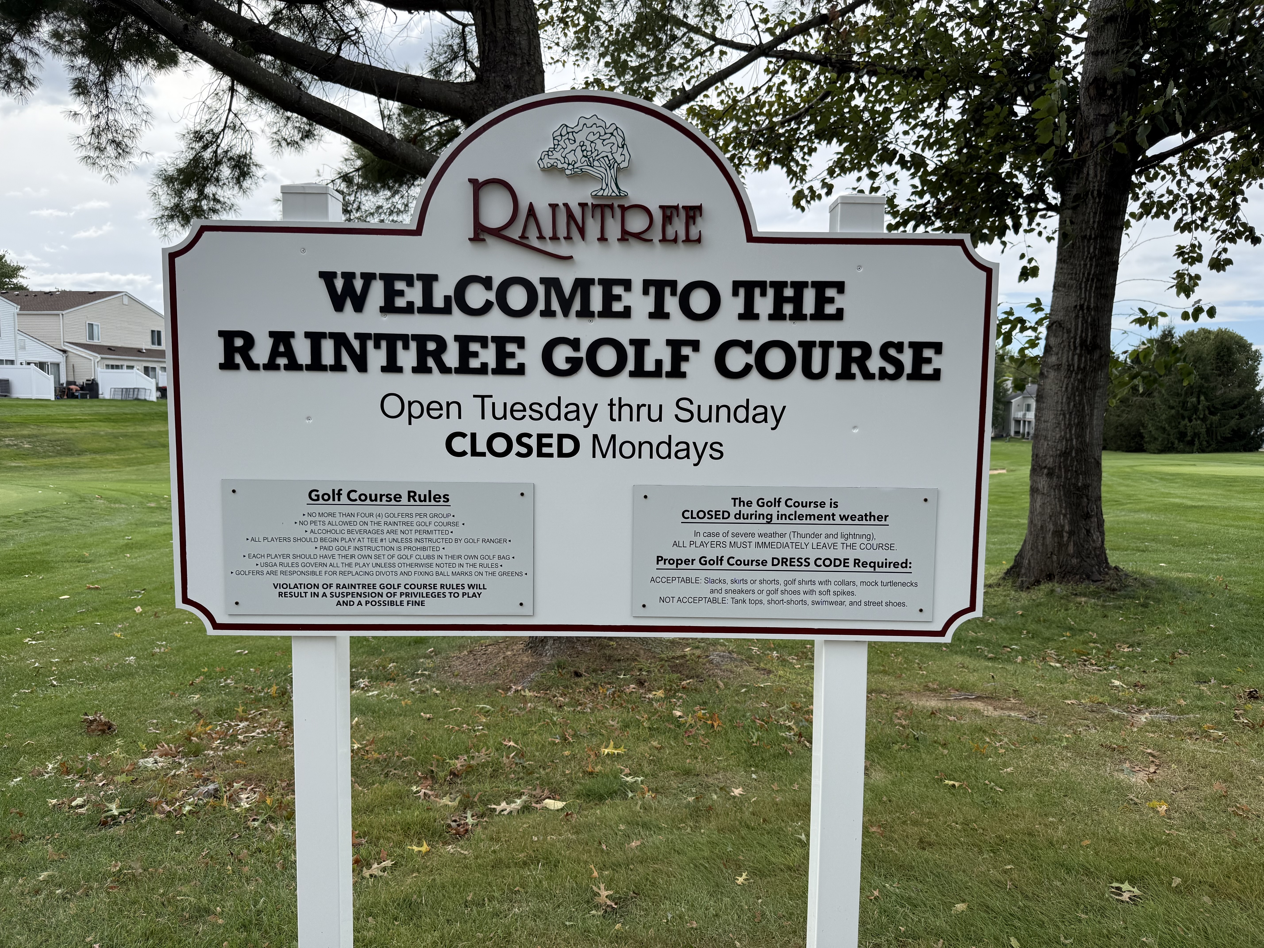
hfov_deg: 71.6
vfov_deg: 56.8
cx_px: 632
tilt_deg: -3.6
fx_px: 876
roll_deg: -1.3
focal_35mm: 24
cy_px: 474
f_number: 1.78
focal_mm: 6.76
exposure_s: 1/2703
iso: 100
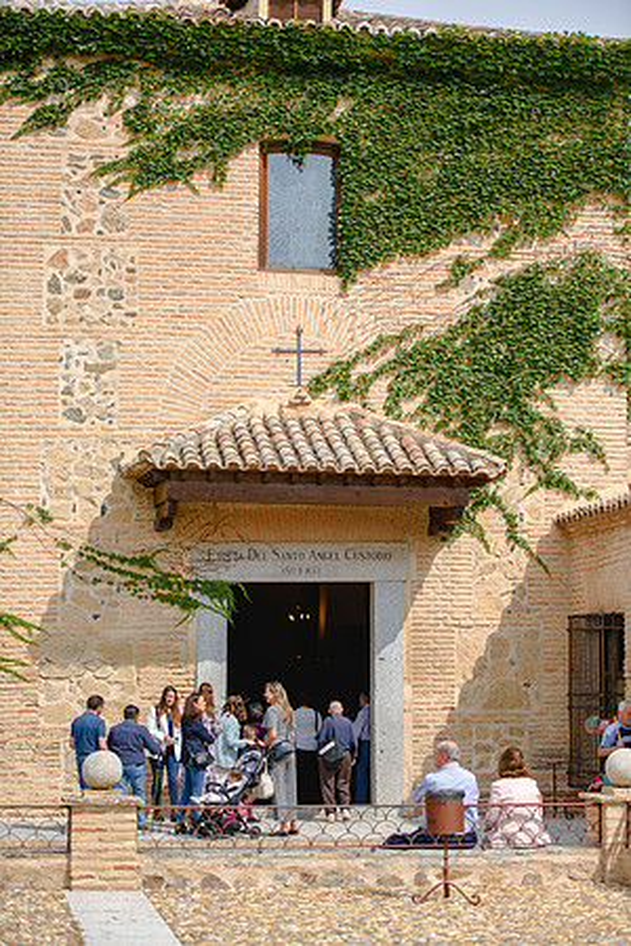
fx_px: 1840
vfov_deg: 28.8
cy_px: 473
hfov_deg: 19.5
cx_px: 316
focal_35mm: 70
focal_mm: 70
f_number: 2.8
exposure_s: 1/2500
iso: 100
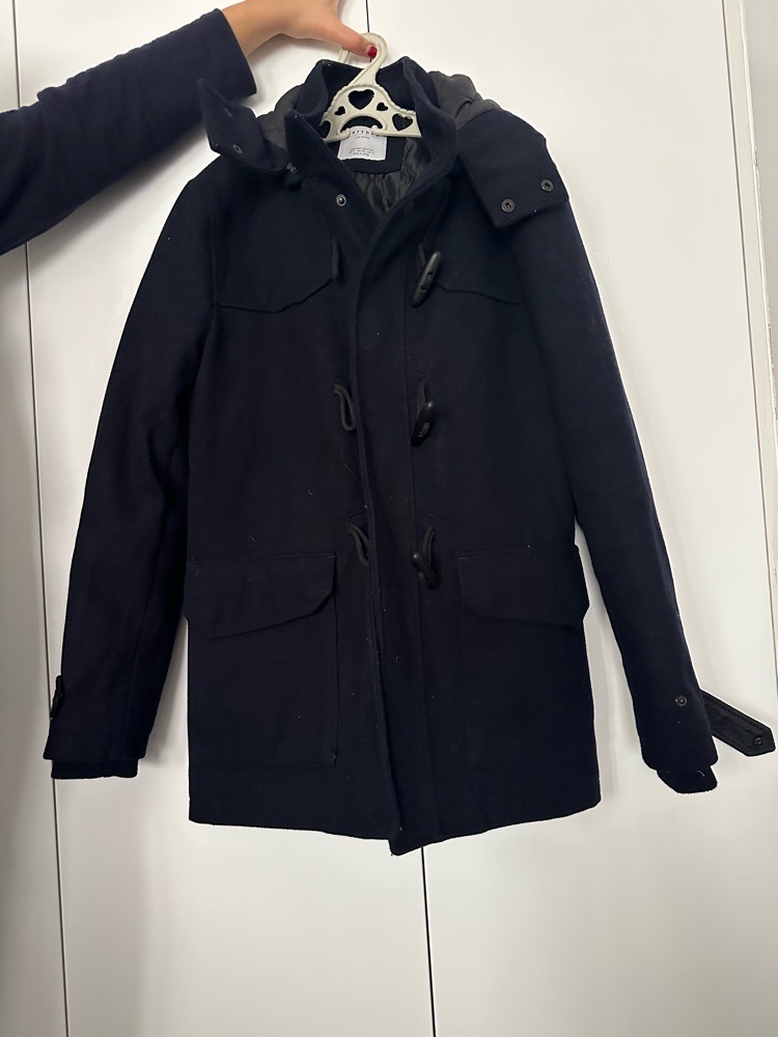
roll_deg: +3.8
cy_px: 518
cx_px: 389
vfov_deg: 71.6
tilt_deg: +1.6
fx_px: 719
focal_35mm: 24
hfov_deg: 56.8
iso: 1000
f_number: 1.78
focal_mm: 6.86
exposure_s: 1/53
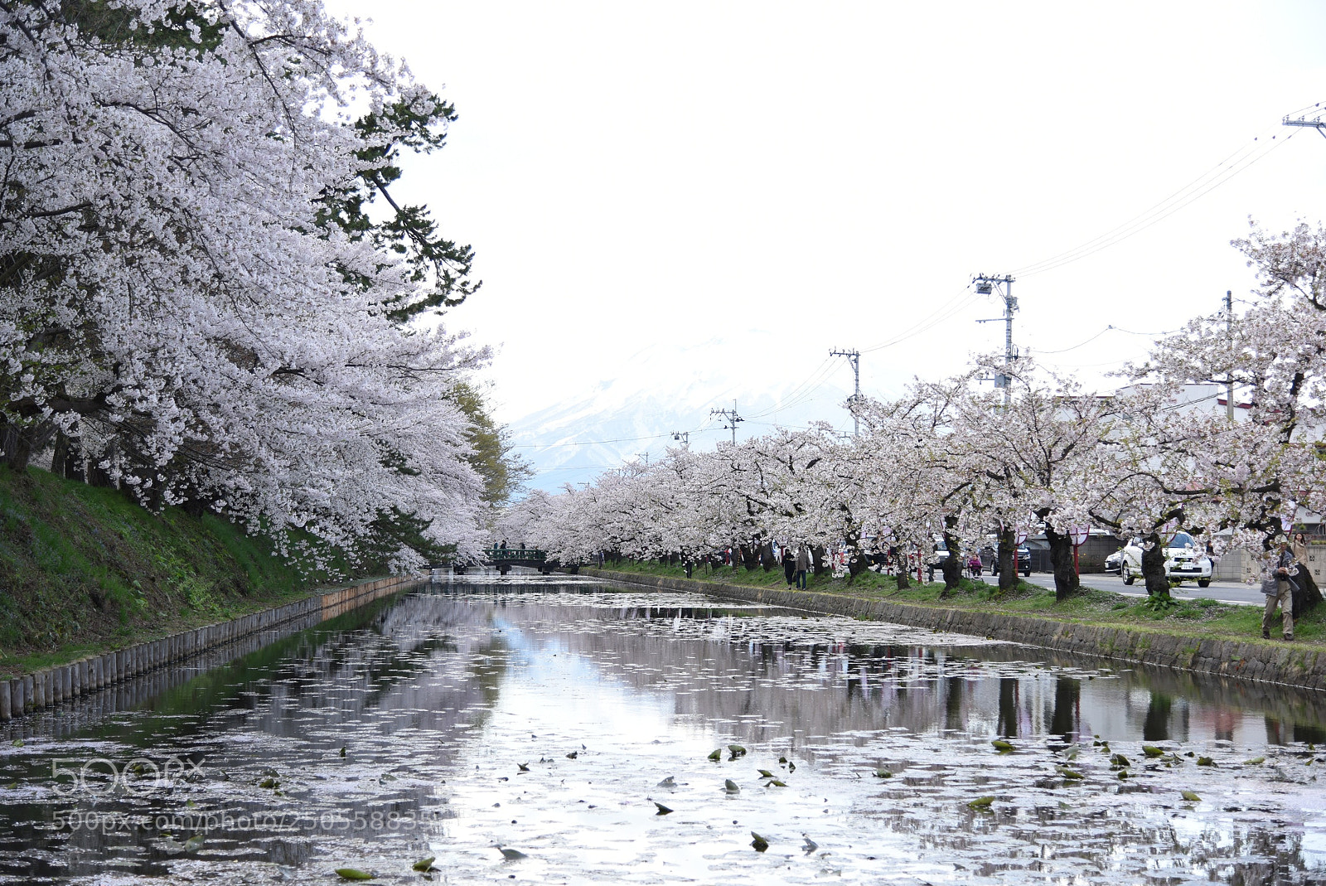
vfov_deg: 24.7
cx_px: 663
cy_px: 443
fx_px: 2027
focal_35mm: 55
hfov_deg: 36.2
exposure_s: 1/500
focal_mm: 55
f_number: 4
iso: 160
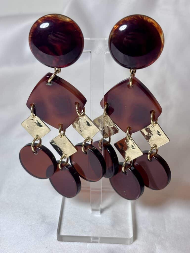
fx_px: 381
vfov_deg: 36.8
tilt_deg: -32.1
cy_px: 126
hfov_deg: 28.0
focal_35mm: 52
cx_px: 95
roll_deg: -1.5
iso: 32
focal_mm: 5.96
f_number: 1.6
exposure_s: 1/100
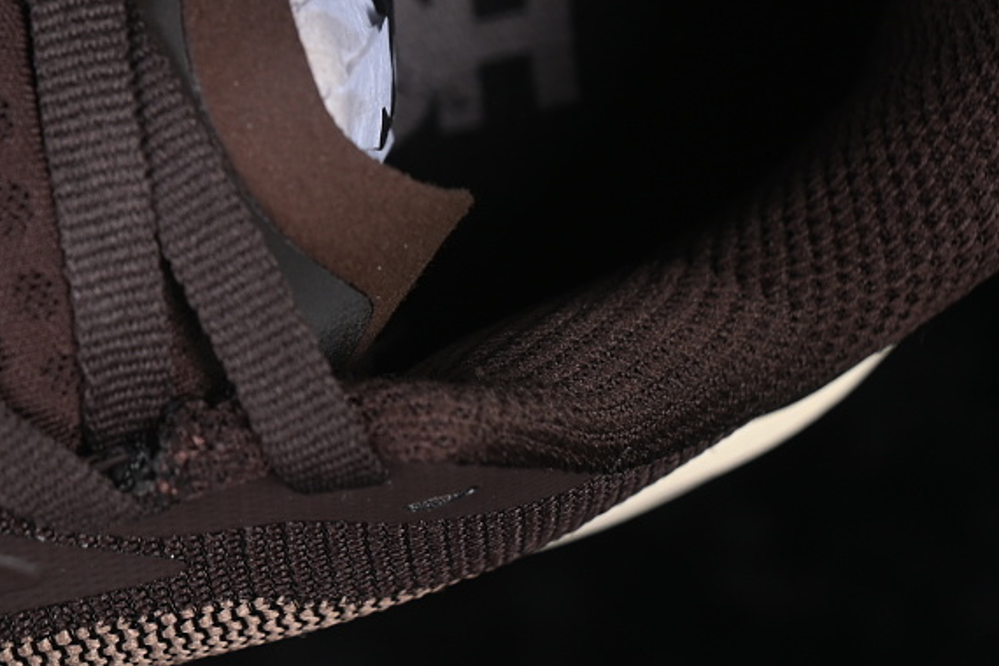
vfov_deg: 9.6
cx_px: 58
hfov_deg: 14.3
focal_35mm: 142
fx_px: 3940
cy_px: 119
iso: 160
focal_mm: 50
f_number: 6.3
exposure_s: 1/60
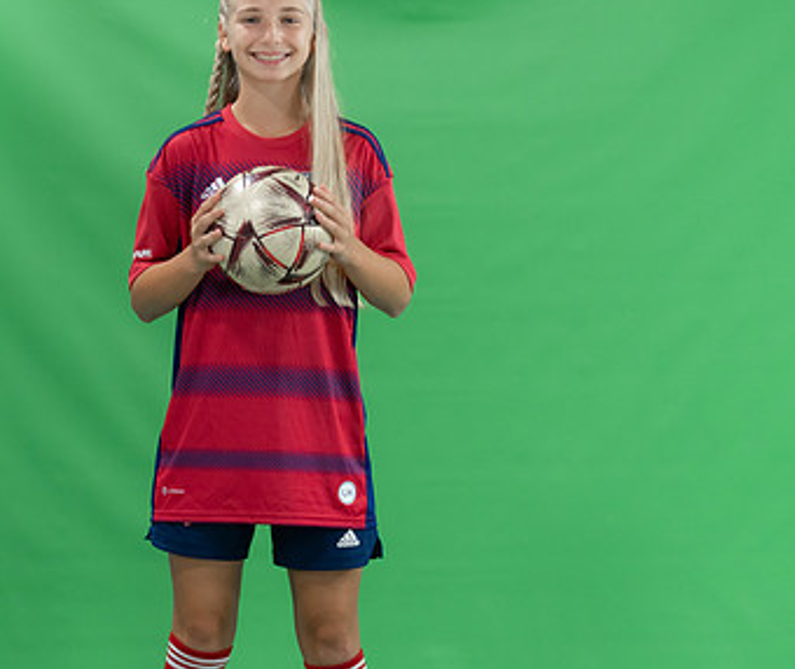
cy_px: 436
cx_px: 285
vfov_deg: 11.8
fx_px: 3241
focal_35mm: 135
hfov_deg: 14.0
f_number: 2.8
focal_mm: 70
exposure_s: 1/250
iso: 1000
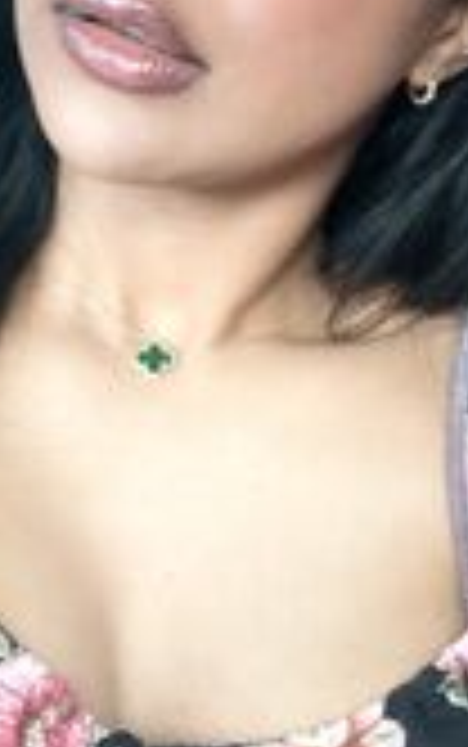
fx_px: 1406
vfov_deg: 29.7
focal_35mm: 69
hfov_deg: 18.9
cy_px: 315
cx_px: 230
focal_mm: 2.69
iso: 320
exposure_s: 1/43
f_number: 1.9
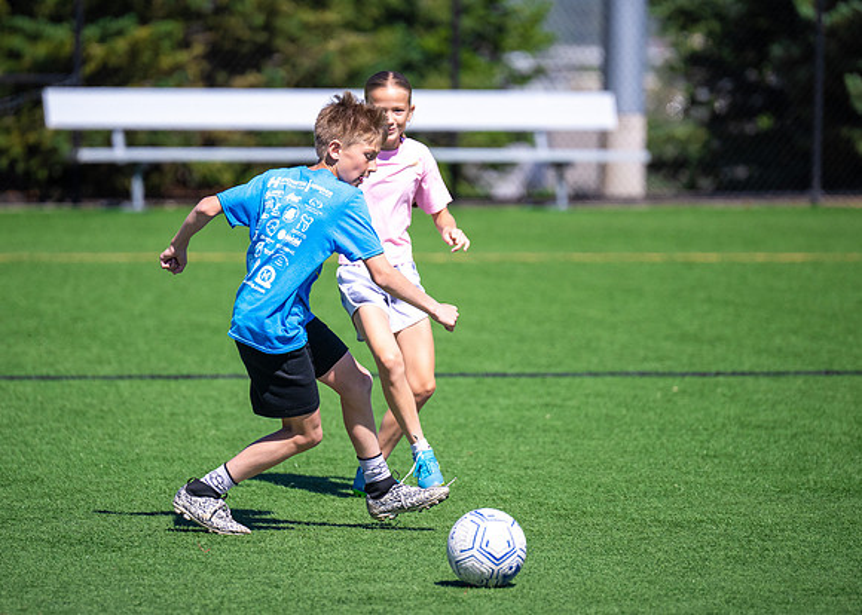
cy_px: 295
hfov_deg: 6.9
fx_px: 7125
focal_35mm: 291
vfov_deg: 4.9
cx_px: 387
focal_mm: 200
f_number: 2.8
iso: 500
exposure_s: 1/8000
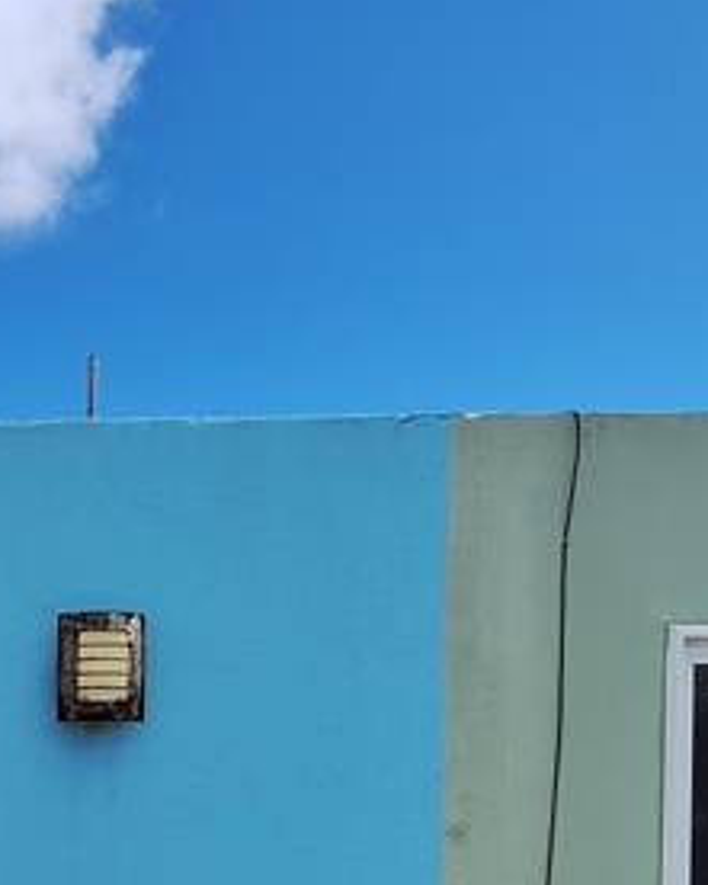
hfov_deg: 25.7
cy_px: 891
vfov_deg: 35.6
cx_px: -298
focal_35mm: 47
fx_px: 1230
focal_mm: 1.74
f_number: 2.2
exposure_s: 1/1862
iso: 40
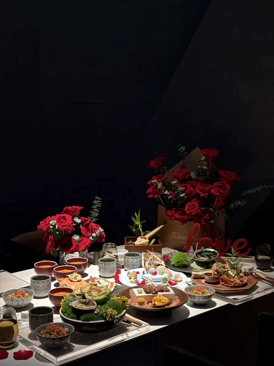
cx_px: 137
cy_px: 183
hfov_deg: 28.0
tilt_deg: -9.2
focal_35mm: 52
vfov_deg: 36.8
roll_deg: +0.2
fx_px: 549
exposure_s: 1/20
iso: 500
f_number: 1.6
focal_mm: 5.96
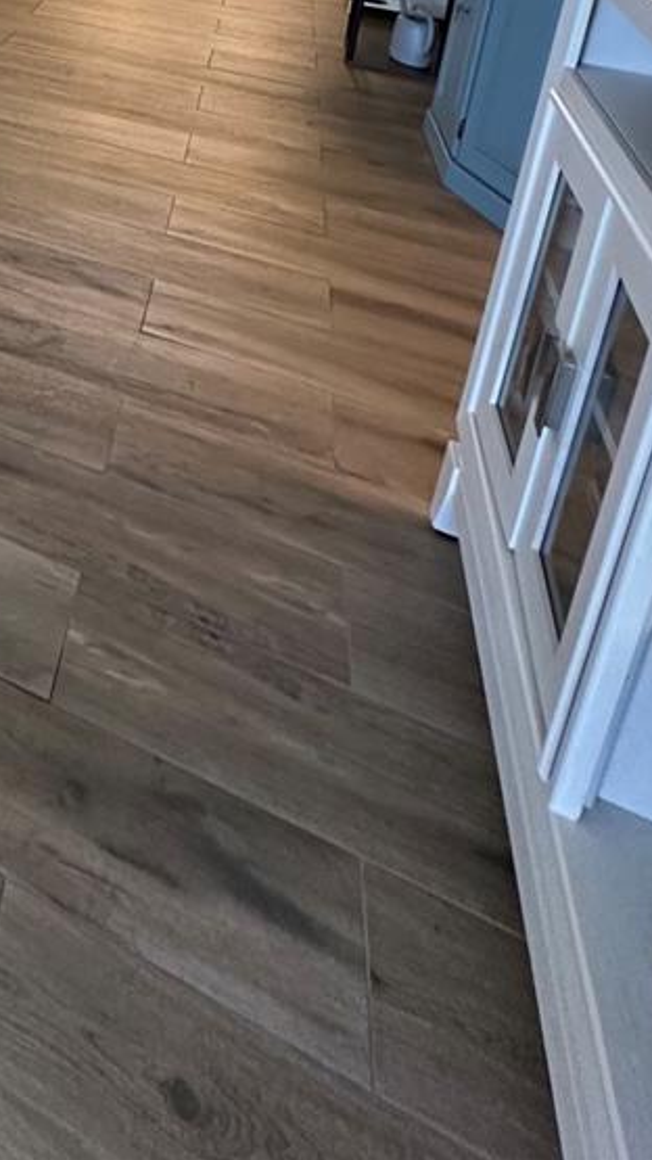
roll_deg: -4.6
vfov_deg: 45.9
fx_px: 1015
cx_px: -230
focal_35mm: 33
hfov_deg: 28.2
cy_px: -90
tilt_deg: -12.5
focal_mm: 2.22
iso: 250
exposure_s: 1/60
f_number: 2.2
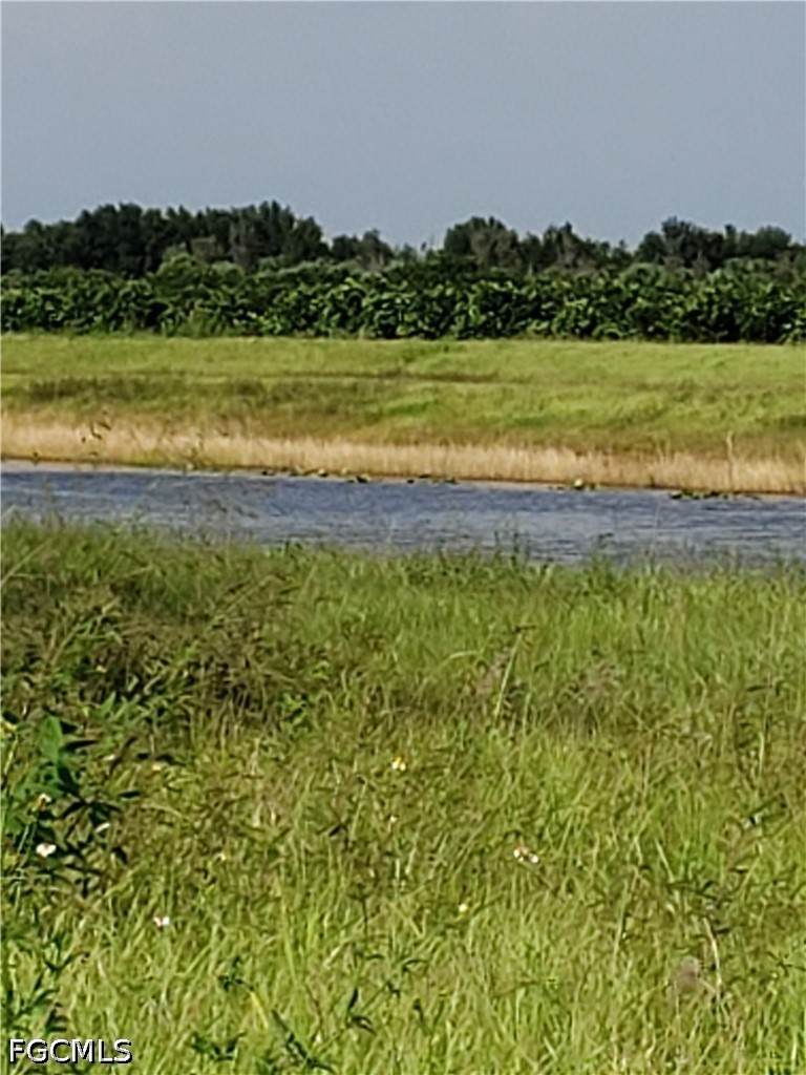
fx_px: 807
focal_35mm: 26
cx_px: 403
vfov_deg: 67.3
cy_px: 538
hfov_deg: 53.1
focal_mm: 4.3
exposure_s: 1/2077
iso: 50
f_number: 2.4
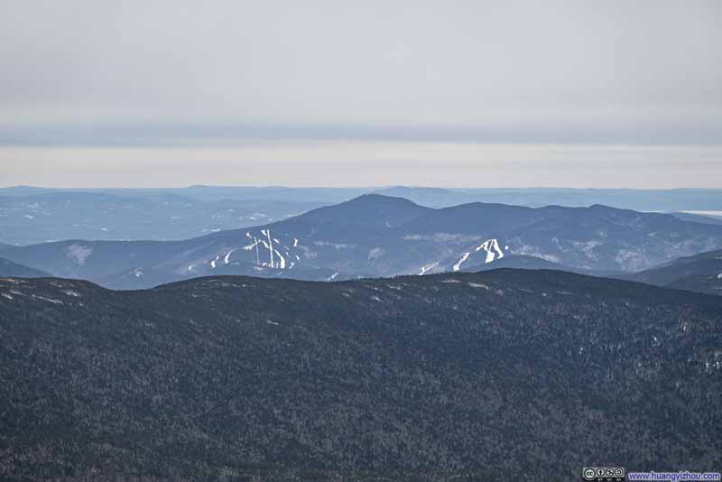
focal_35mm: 120
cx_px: 361
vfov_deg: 11.4
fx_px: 2407
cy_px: 241
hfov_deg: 17.1
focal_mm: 120
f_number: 5.6
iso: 100
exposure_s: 1/640
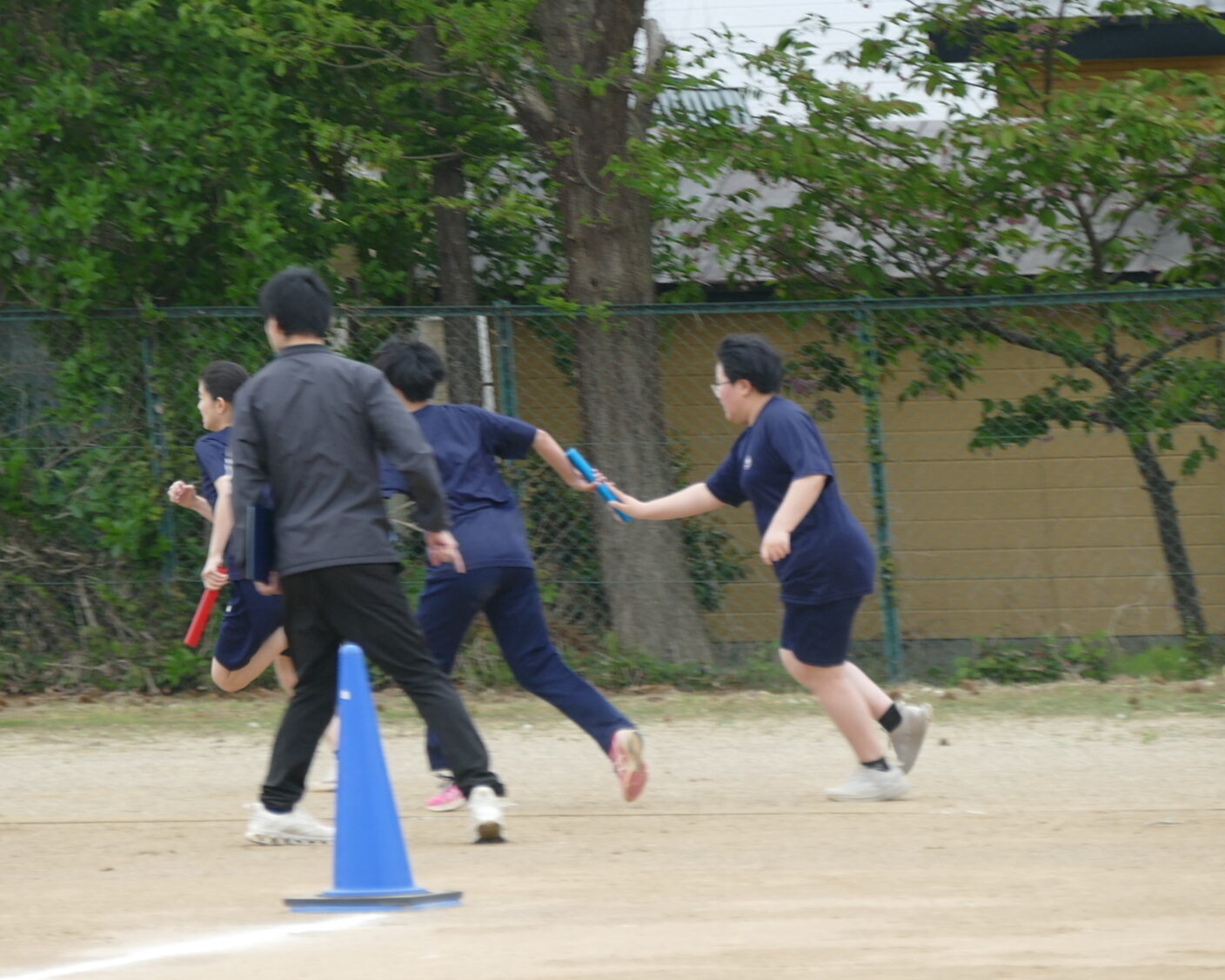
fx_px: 10875
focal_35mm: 300
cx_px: 602
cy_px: 500
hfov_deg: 6.4
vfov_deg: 5.2
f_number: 4
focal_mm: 91.1
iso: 160
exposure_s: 1/500
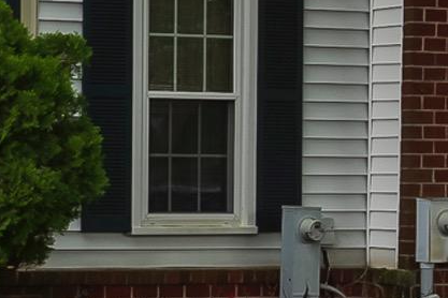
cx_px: -523
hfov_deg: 13.9
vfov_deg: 10.8
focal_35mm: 118
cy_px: -266
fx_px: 1468
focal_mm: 24
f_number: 16
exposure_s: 1/250
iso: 400
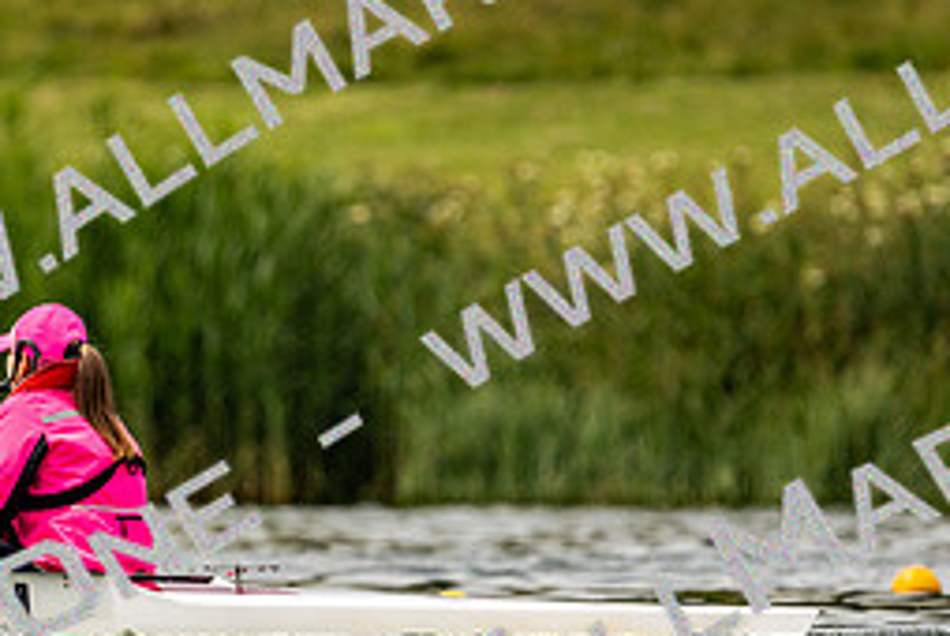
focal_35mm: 1369
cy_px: 451
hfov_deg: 1.5
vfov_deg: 1.0
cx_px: 150
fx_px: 36167
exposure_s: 1/2000
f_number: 6.3
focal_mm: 600
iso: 200
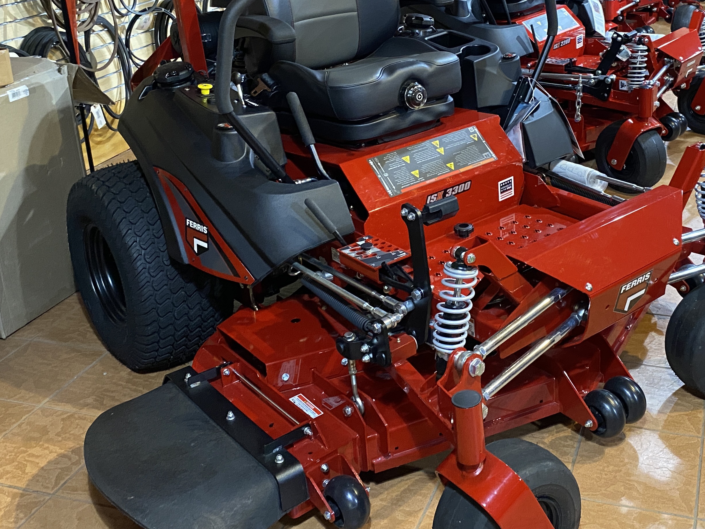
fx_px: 876
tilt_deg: -20.7
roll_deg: +2.6
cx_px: 471
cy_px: 163
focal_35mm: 43
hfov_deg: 43.2
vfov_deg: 33.2
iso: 640
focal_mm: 4.25
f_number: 1.8
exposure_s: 1/30
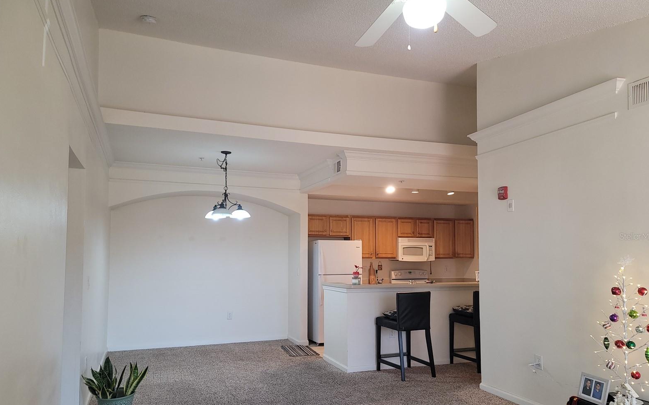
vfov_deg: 45.8
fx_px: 478
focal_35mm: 27
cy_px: 236
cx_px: 328
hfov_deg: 68.4
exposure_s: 1/30
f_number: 1.8
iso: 100
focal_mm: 7
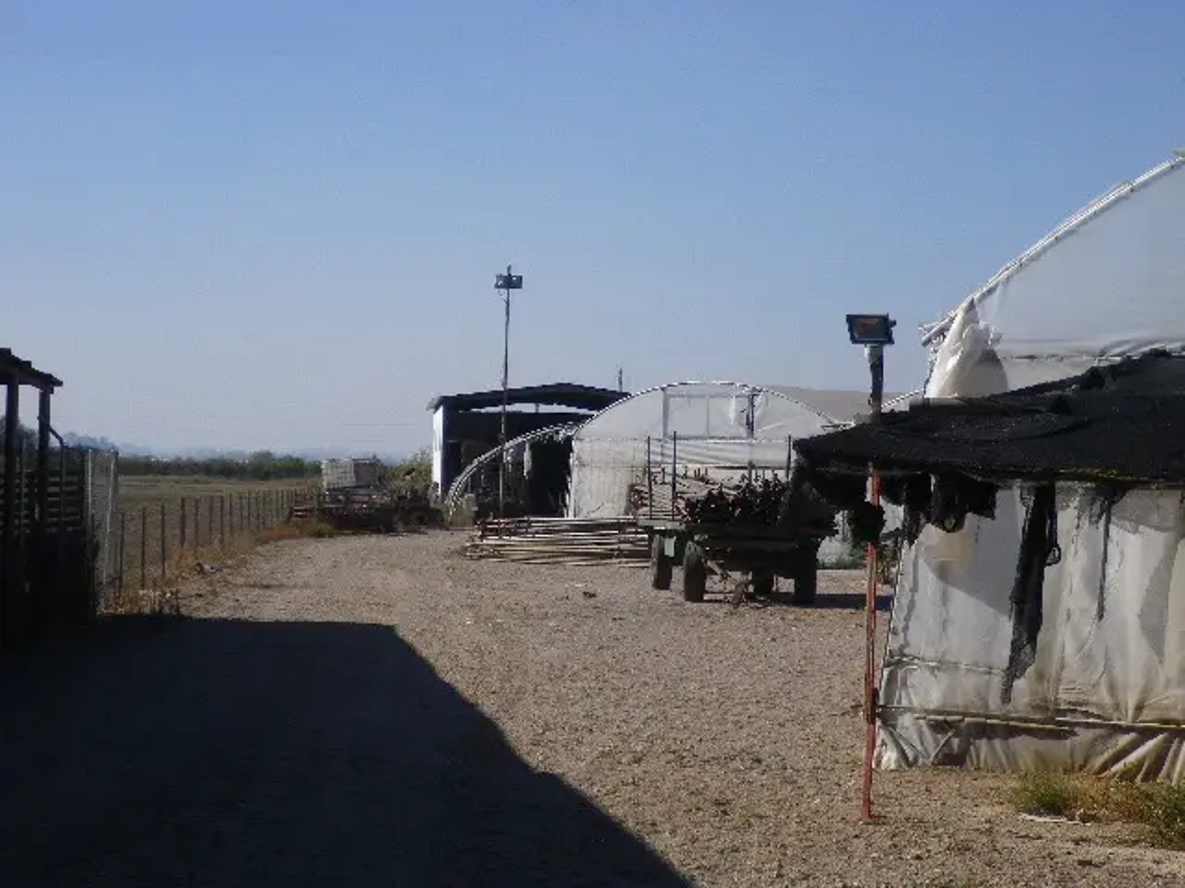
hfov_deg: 22.0
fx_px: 3047
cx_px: 592
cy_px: 444
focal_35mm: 89
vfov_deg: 16.6
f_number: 4.4
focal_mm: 16.02
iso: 80
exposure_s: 1/1000
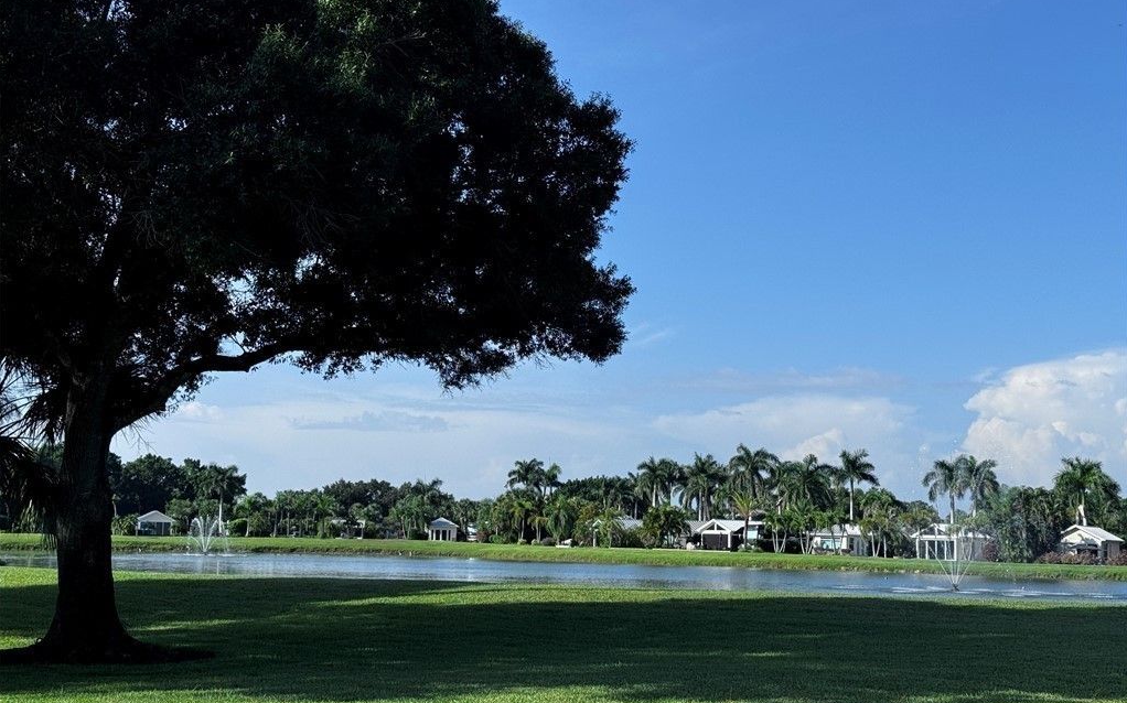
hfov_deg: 39.6
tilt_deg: +4.6
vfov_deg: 25.3
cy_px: 399
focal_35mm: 51
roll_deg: -1.1
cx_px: 564
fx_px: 1566
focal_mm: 6.76
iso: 64
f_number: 1.78
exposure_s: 1/3817
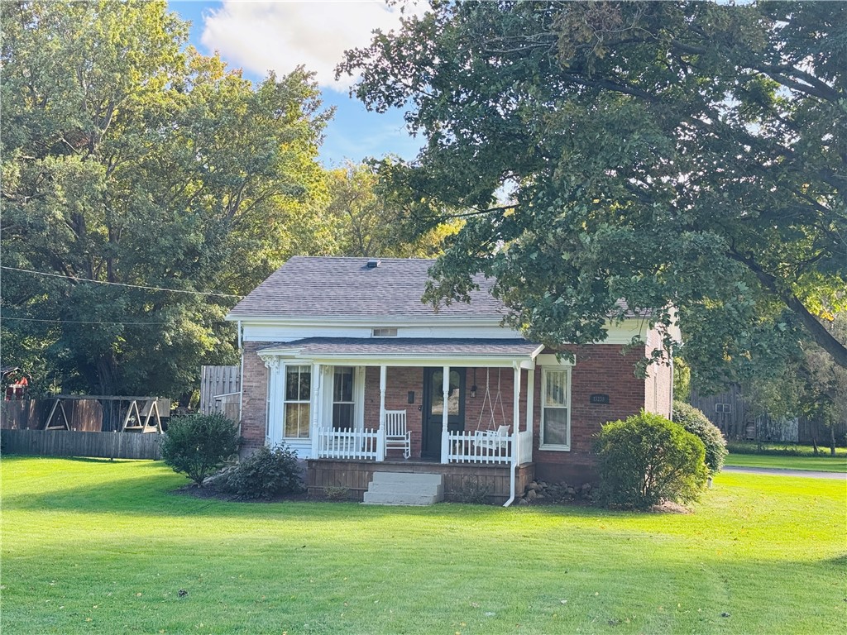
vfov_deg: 30.3
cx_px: 424
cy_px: 318
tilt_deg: +4.1
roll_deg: -2.1
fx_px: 1174
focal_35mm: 48
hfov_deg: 39.7
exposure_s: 1/445
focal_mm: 6.76
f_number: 1.78
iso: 64
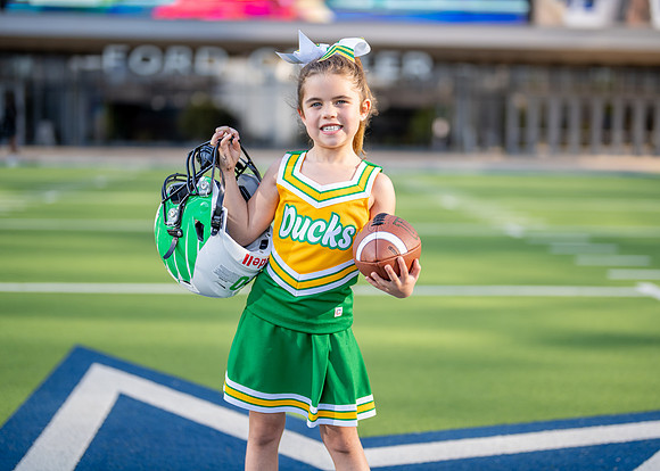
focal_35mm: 62
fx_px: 1157
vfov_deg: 23.0
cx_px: 348
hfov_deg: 31.8
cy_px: 215
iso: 100
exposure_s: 1/2500
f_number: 1.2
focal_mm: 50
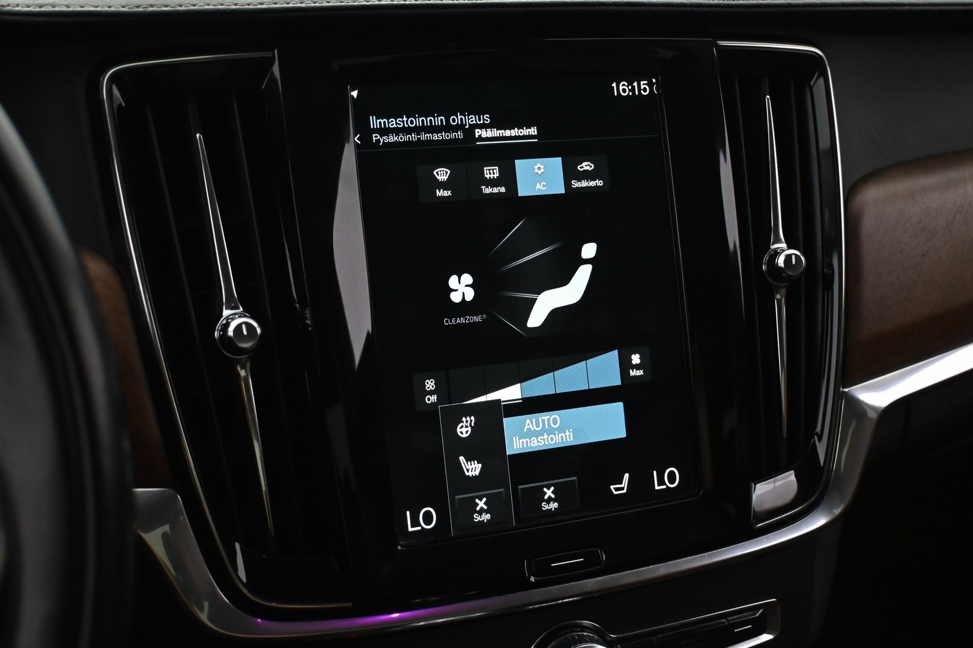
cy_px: 324
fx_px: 1176
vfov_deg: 30.8
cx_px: 486
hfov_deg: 45.0
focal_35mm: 44
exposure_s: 1/60
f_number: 4.8
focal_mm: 29
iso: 5000
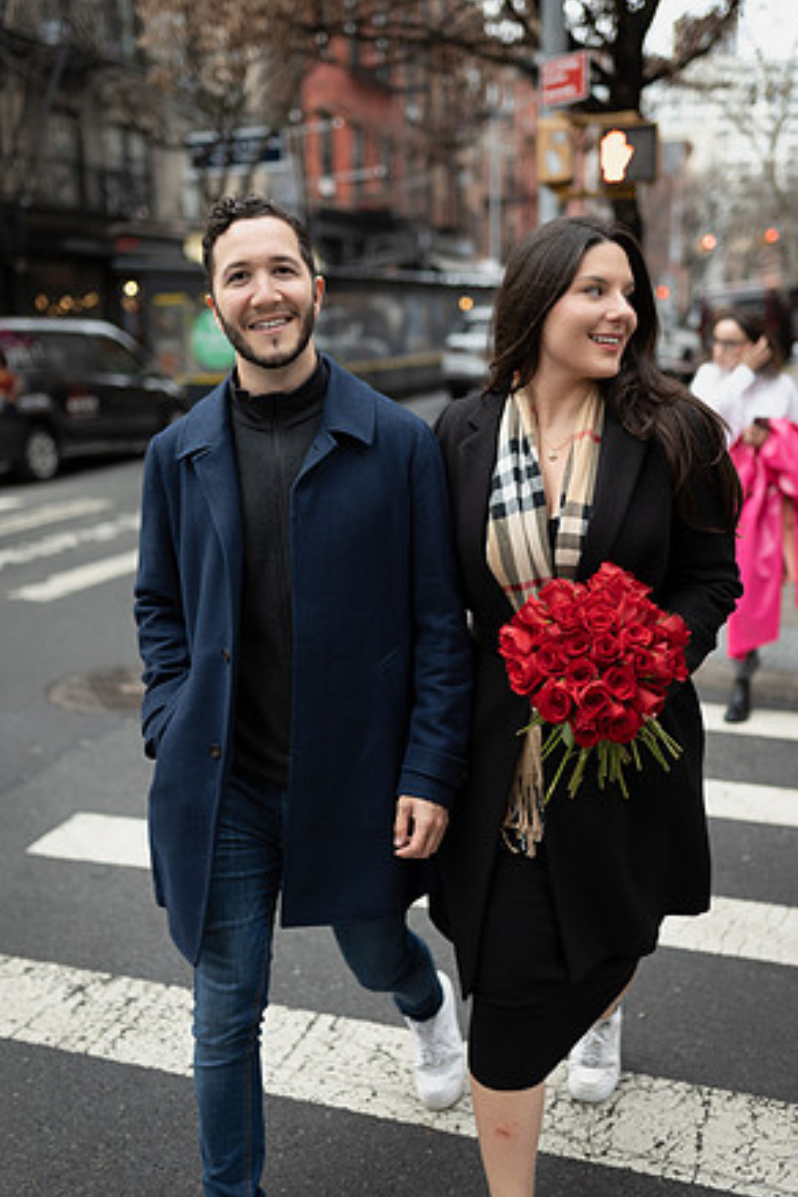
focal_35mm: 36
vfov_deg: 53.1
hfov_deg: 36.9
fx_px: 1197
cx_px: 391
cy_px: 612
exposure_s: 1/500
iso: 200
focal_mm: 35
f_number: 1.6
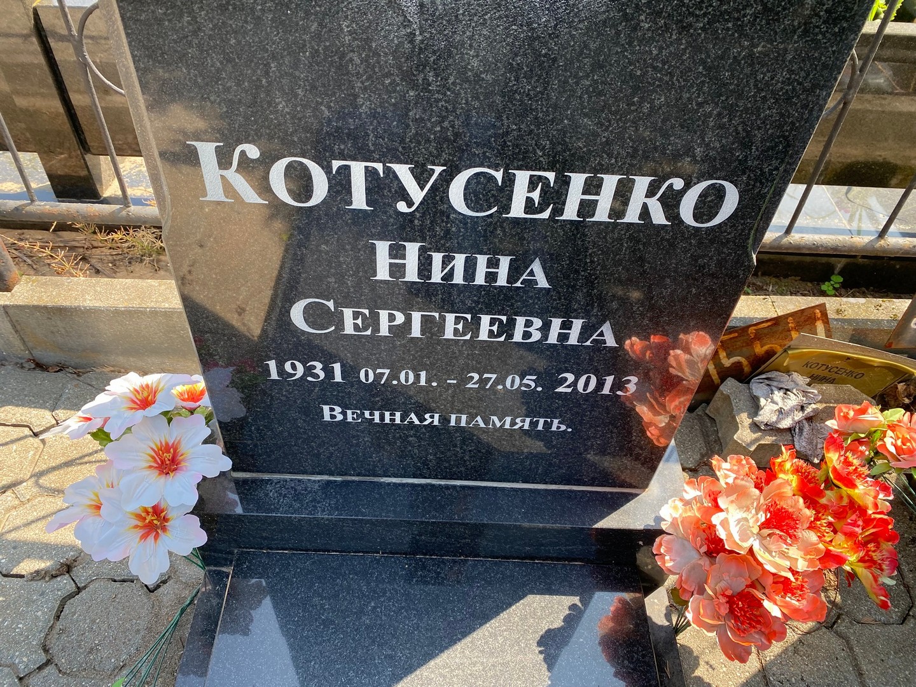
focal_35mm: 26
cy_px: 344
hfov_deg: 67.3
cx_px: 458
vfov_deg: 53.1
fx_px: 688
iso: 32
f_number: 1.8
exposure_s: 1/312
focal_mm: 4.25
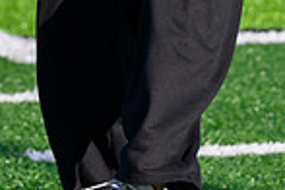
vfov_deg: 2.0
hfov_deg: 3.0
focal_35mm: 688
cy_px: -304
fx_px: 5446
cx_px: 131
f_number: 3.5
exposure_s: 1/1250
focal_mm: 120
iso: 140
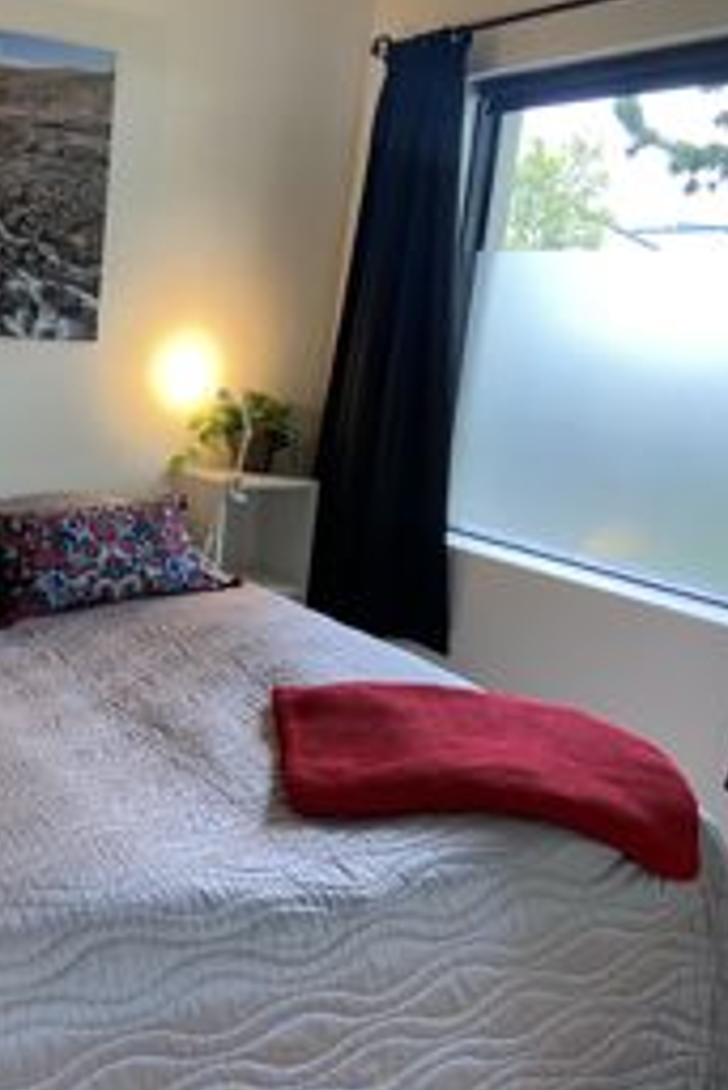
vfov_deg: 51.9
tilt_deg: -12.5
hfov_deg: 33.9
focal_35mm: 37
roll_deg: -4.1
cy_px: 539
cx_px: 60
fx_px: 1121
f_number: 1.8
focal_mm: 4.25
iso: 125
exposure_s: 1/50
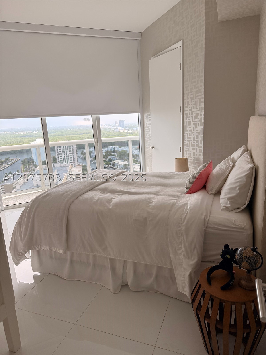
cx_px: 133
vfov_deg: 71.6
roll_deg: +2.5
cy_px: 178
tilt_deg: -11.8
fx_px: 246
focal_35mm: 24
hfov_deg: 56.8
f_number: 1.78
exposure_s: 1/121
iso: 160
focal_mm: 6.76
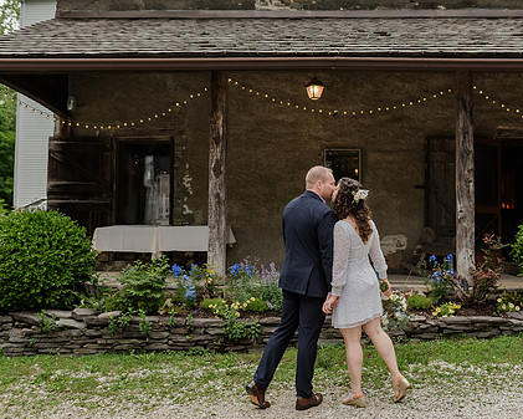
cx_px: 309
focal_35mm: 42
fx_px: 650
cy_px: 219
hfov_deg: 43.6
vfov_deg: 35.7
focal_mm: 32
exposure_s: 1/320
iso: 800
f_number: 4
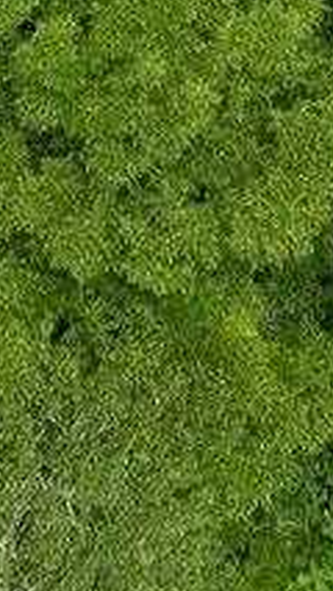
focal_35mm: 251
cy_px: -62
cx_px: 233
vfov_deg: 8.5
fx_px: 3935
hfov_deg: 4.8
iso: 400
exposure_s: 1/400
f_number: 2.8
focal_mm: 12.29
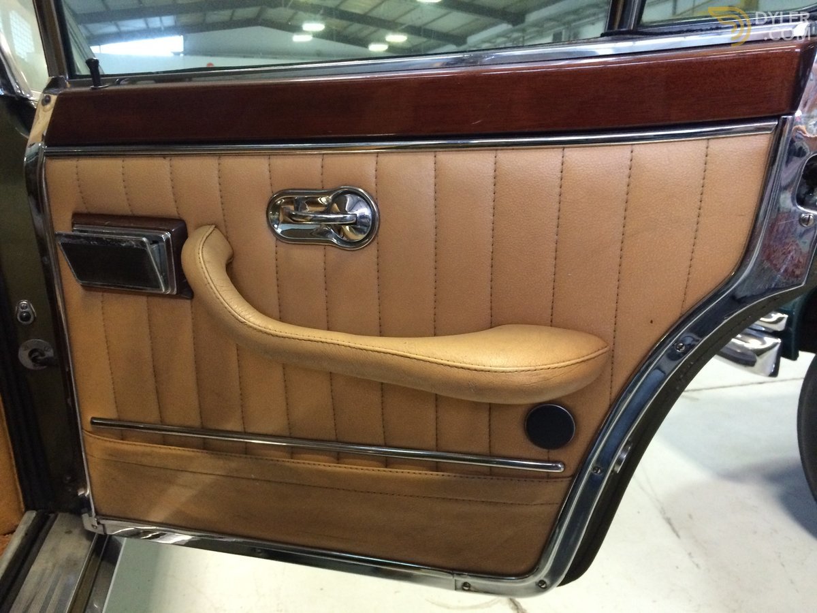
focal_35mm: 29
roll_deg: -0.6
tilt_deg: -12.7
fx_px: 684
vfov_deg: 48.2
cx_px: 408
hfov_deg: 61.7
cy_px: 306
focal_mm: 4.15
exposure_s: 1/30
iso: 320
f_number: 2.2
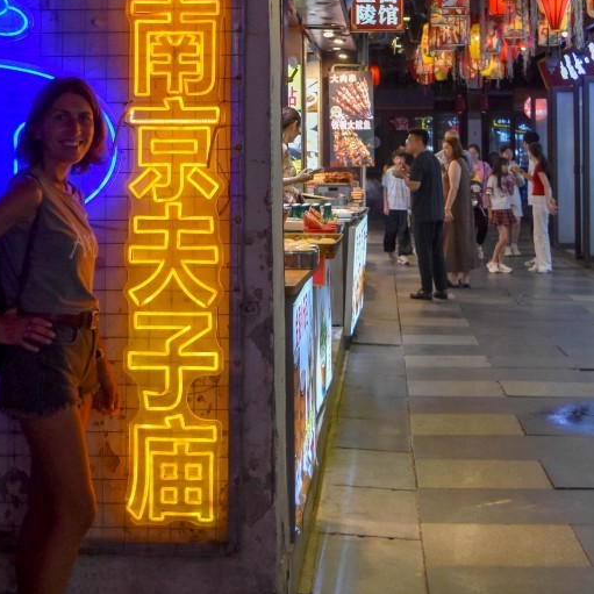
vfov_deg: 24.3
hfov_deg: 24.6
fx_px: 1359
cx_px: 350
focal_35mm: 70
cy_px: 136
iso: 1250
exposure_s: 1/500
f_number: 4
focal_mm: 26
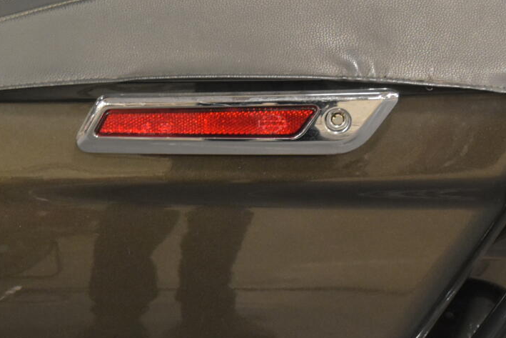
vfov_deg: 10.8
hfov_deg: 16.1
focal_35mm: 127
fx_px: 1785
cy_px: 184
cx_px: 238
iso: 1600
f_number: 4.5
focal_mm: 30
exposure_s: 1/20
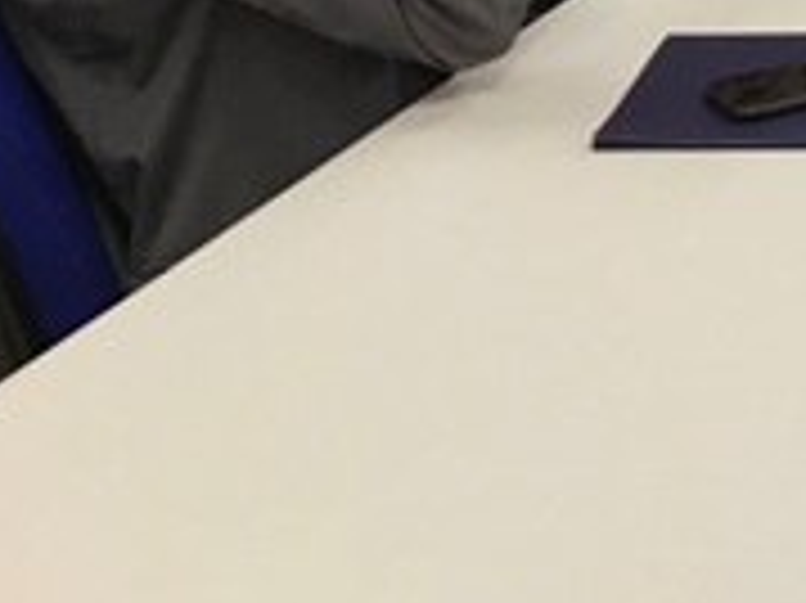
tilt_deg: -12.2
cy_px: -297
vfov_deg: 13.9
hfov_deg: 17.1
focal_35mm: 100
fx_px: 2327
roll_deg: +1.3
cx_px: 1319
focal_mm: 3.99
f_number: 1.8
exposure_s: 1/30
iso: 32
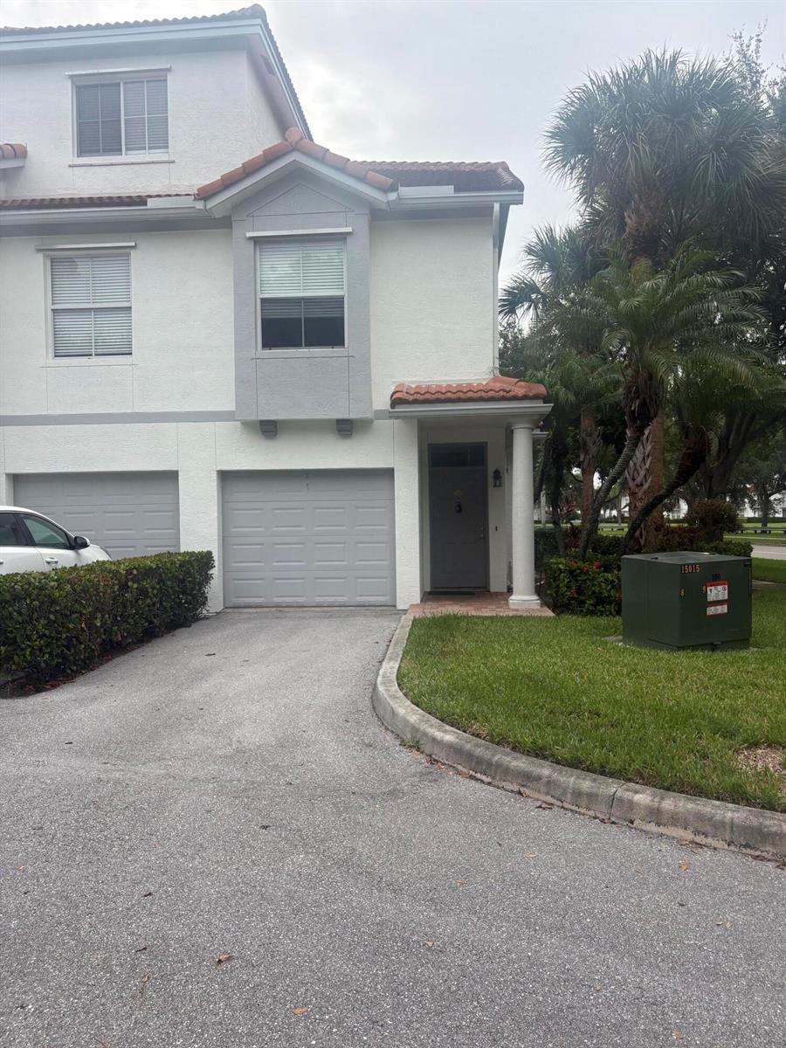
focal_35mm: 26
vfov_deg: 67.3
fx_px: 787
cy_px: 524
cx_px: 393
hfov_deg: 53.1
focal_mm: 5.96
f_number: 1.6
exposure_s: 1/1263
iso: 64
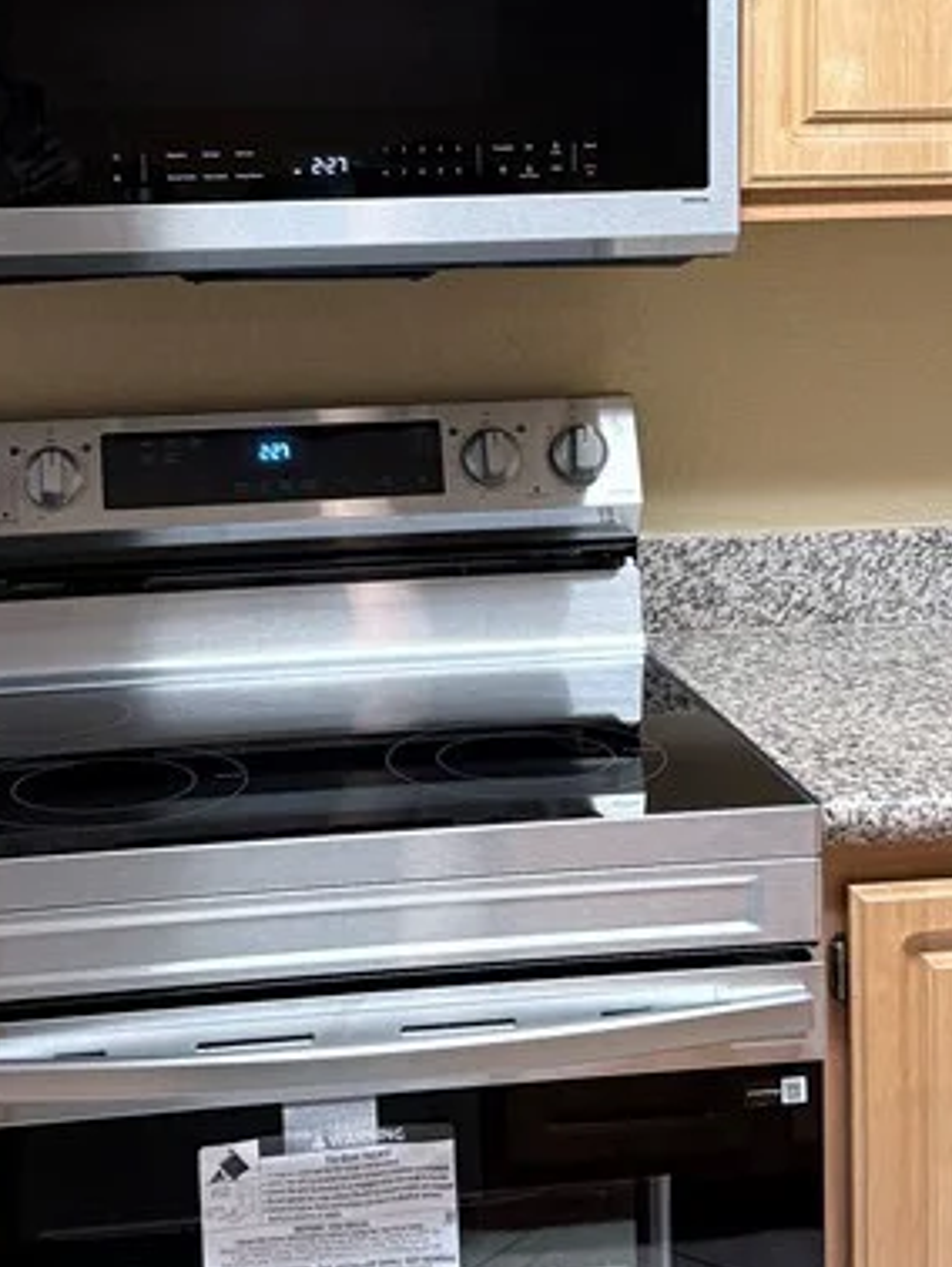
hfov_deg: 22.6
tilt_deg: -5.5
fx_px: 2381
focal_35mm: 65
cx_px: 382
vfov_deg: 29.4
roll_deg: +0.6
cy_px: 342
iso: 250
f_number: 1.78
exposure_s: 1/60
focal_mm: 6.76
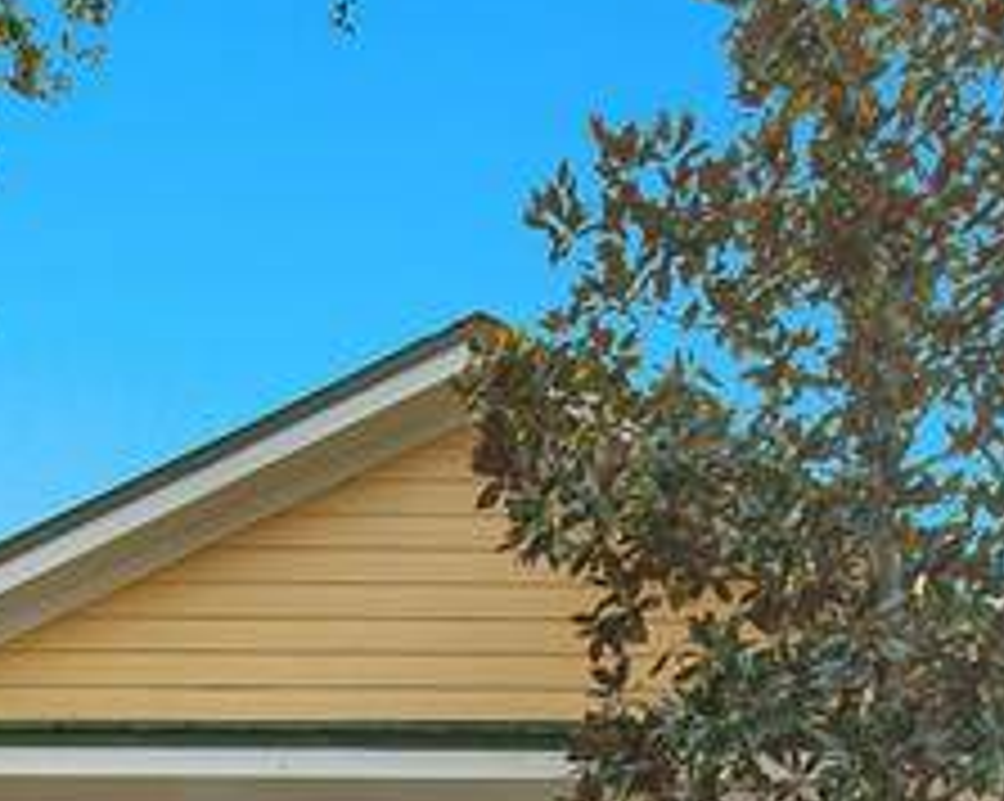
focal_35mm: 69
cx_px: 257
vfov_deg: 18.0
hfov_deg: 27.2
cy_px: 1404
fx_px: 2049
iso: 200
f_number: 4
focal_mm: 16
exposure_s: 1/160
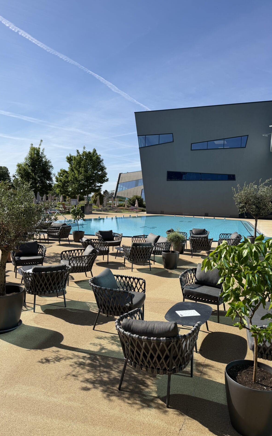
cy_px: 214
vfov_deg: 70.4
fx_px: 308
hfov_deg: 47.6
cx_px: 143
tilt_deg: -2.4
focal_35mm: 26
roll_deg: -1.9
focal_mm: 6.76
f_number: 1.78
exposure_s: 1/5319
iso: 80
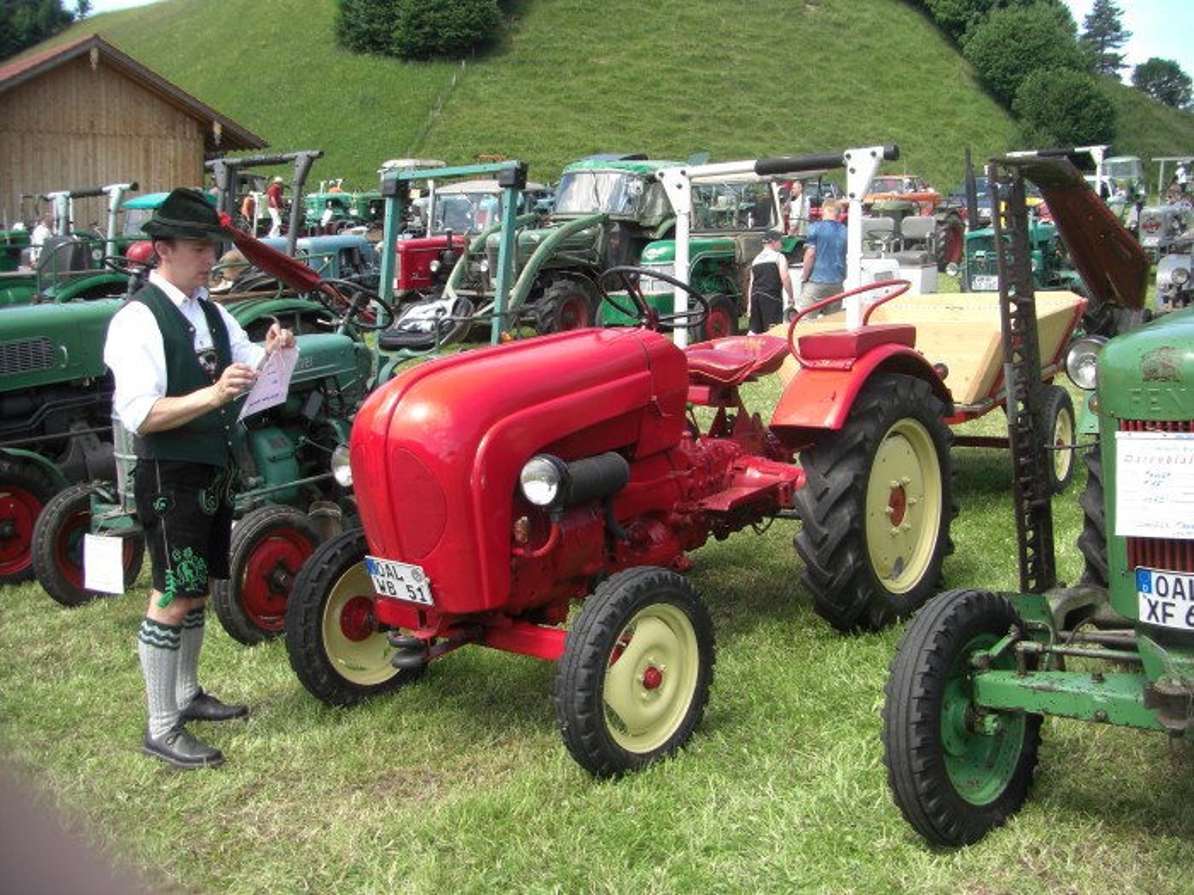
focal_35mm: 38
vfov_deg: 37.7
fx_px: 1311
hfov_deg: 49.0
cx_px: 597
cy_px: 448
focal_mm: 6.3
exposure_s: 1/160
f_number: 3.4
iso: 64
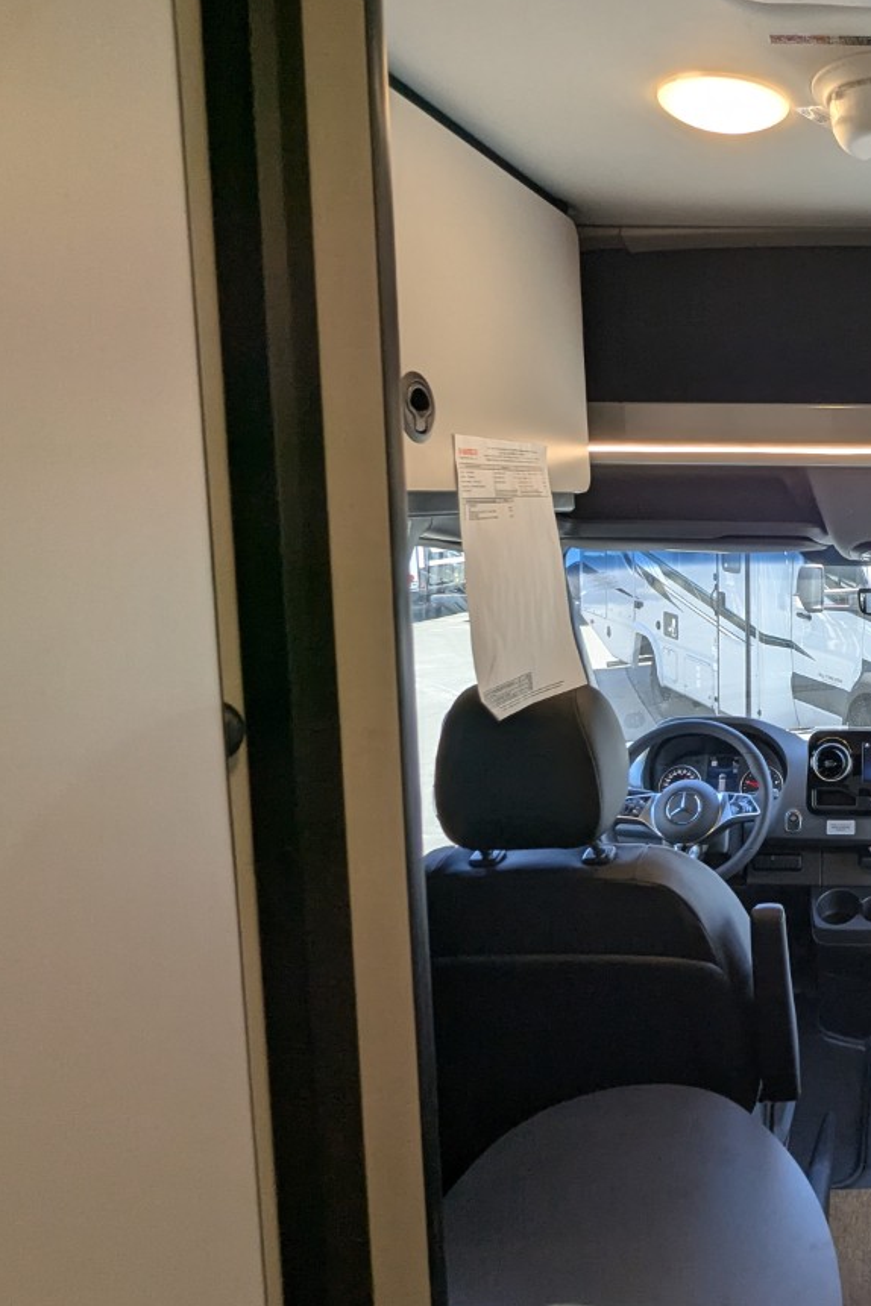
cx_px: 931
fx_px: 980
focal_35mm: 27
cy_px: 589
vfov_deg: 67.2
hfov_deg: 40.0
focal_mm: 2.35
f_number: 2.2
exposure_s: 1/187
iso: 69
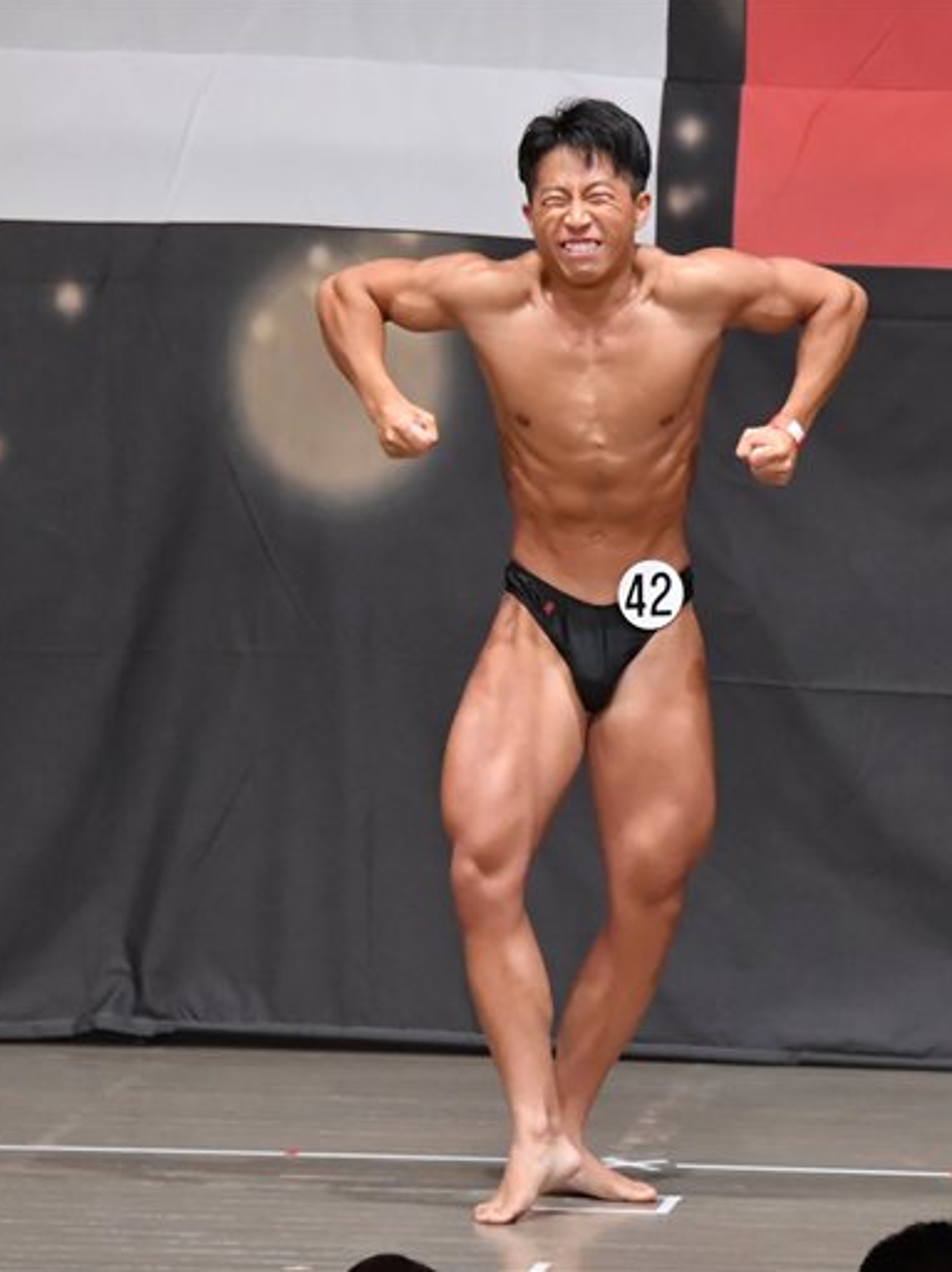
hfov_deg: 4.5
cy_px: 635
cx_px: 666
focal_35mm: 327
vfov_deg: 6.1
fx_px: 12006
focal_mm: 150
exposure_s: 1/400
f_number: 5.6
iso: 6400
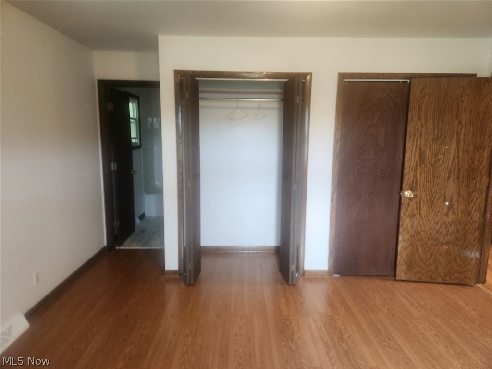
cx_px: 246
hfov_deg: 73.9
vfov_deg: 58.9
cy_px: 184
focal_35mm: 23
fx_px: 327
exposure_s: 1/120
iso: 500
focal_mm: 5.4
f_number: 1.8
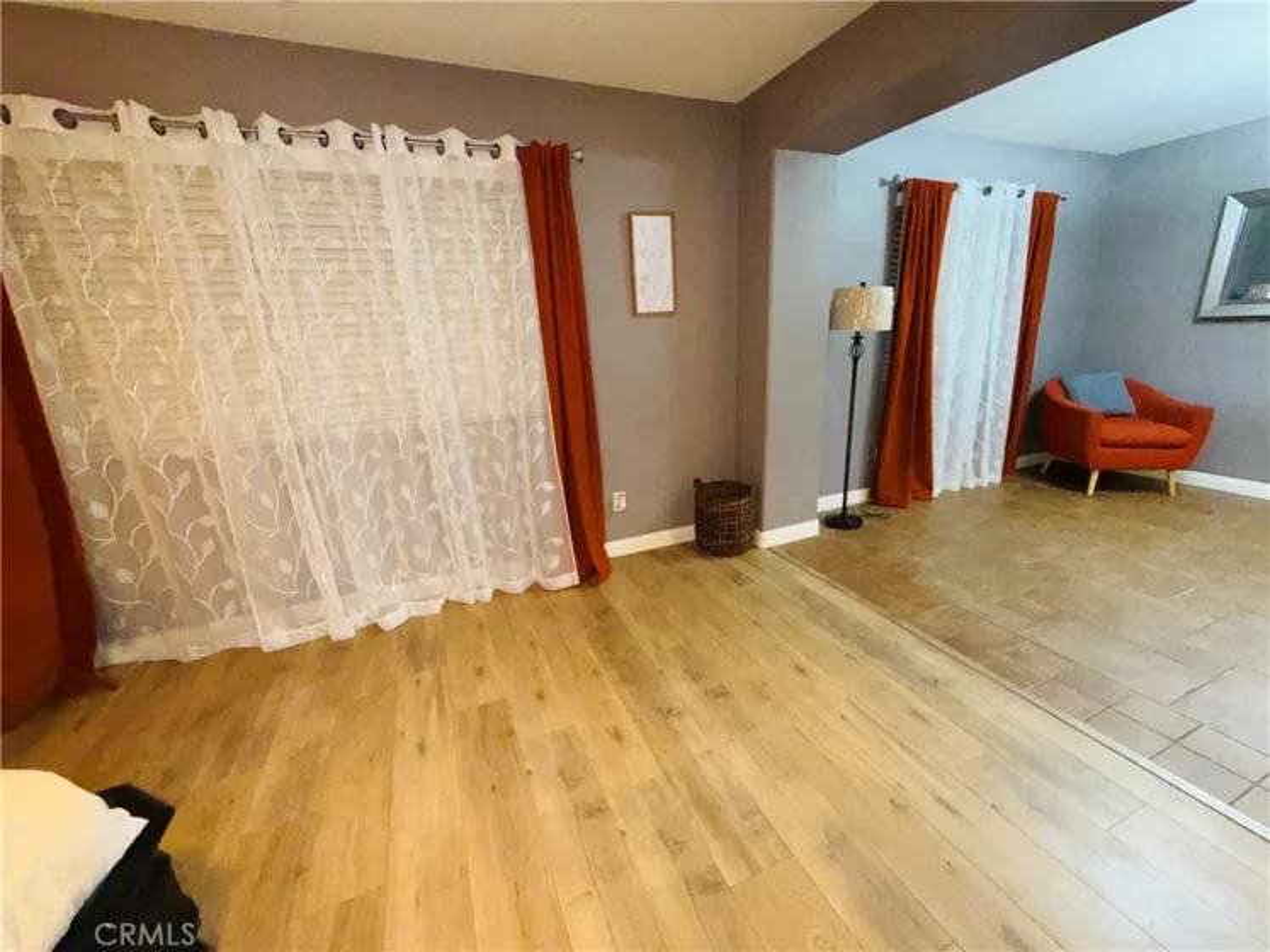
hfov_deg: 102.1
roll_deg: +2.8
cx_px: 635
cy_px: 476
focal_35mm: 14
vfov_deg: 85.7
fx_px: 514
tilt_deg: -16.2
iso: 500
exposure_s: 1/60
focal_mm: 2.22
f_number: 2.2
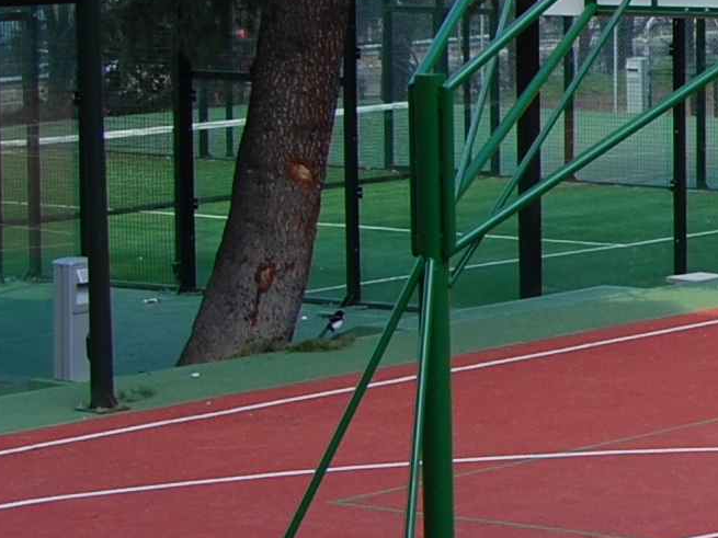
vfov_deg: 8.6
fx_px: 3567
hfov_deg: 10.5
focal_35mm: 172
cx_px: 1478
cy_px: 65
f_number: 6.3
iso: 200
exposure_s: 1/160
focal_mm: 26
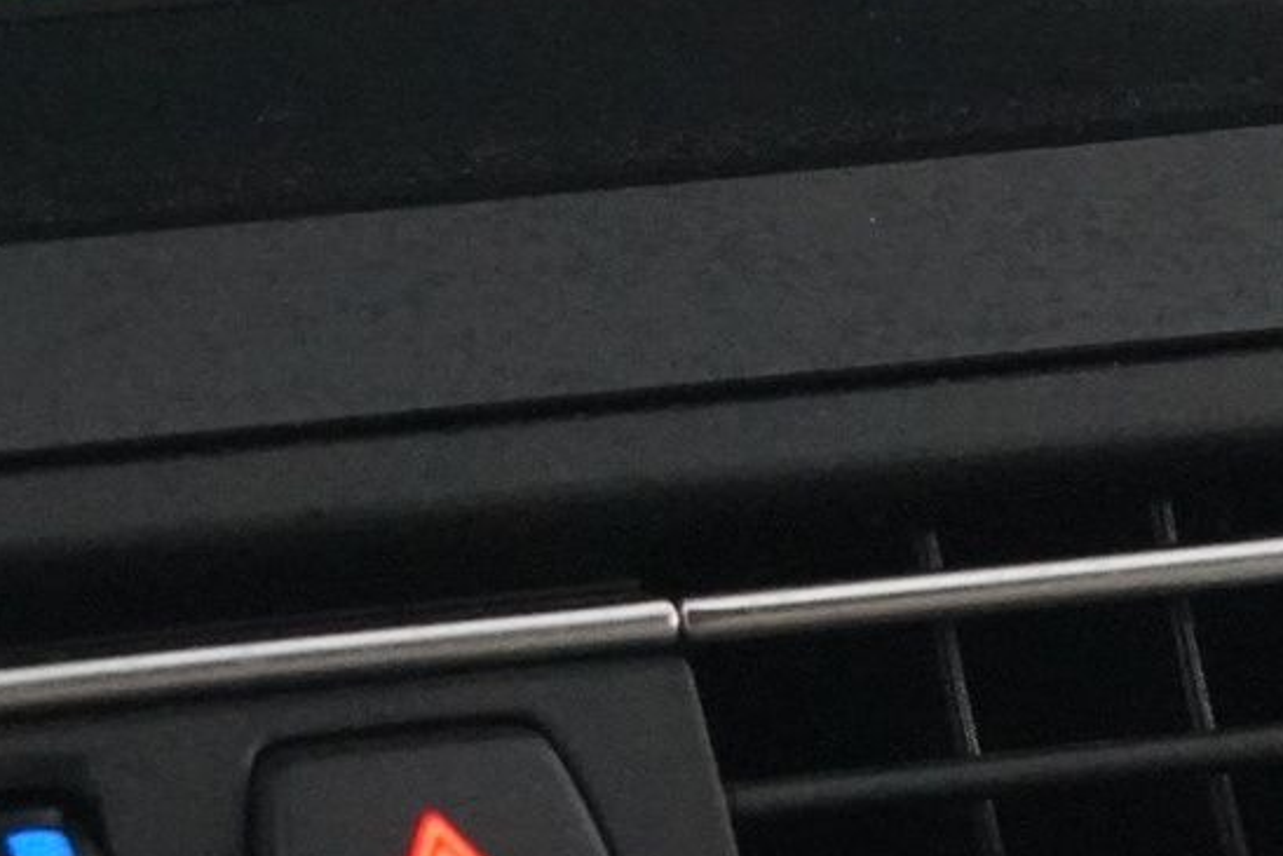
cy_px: -548
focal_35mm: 233
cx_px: -157
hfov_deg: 8.8
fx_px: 8306
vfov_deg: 5.8
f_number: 4
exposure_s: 1/30
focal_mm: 34
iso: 6400
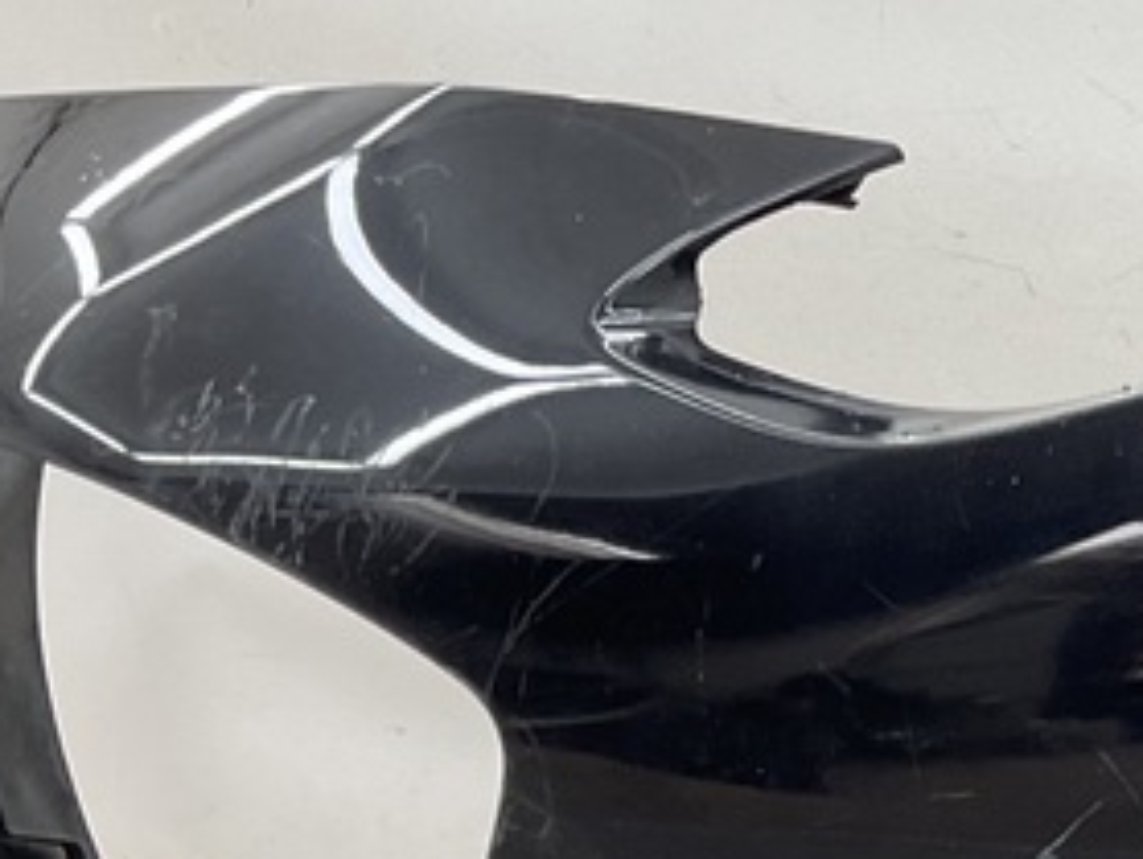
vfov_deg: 13.8
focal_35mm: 105
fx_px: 3470
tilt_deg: -12.9
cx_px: 1525
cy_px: 958
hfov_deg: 17.4
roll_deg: +3.2
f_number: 1.8
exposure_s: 1/120
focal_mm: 3
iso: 40
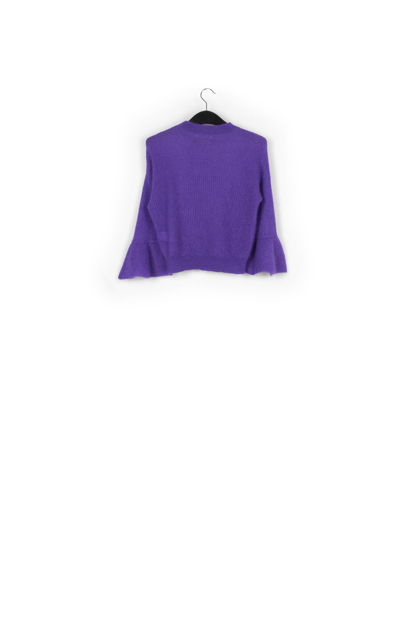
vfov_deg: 50.7
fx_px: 654
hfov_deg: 35.0
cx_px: 206
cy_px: 310
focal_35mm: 38
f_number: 13
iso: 100
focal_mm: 38
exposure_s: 1/125
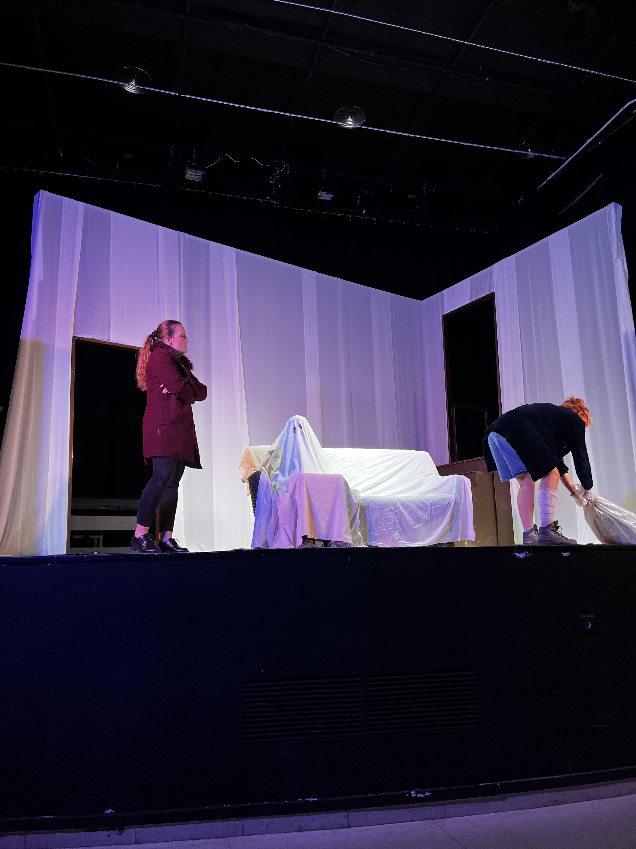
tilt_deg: +12.3
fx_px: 637
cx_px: 318
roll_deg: +1.5
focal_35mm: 26
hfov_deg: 53.1
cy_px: 424
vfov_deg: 67.3
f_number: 1.5
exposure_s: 1/100
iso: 64
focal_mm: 5.7
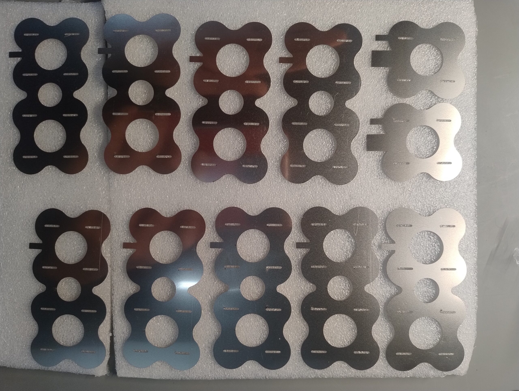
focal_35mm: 24
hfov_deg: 71.5
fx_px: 360
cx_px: 260
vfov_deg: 56.9
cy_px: 196
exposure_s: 1/100
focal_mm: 5.56
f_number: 1.8
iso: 147
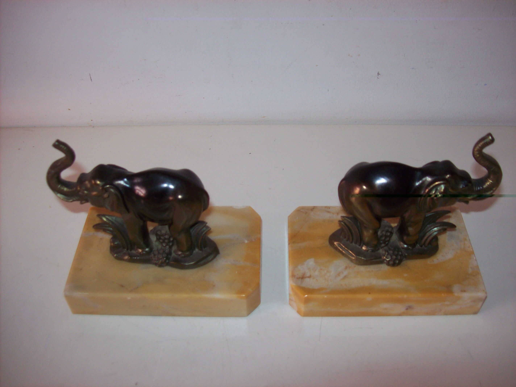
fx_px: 536
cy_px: 194
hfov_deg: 51.4
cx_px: 258
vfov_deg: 39.6
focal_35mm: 36
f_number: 2.7
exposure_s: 1/64
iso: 80
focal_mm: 6
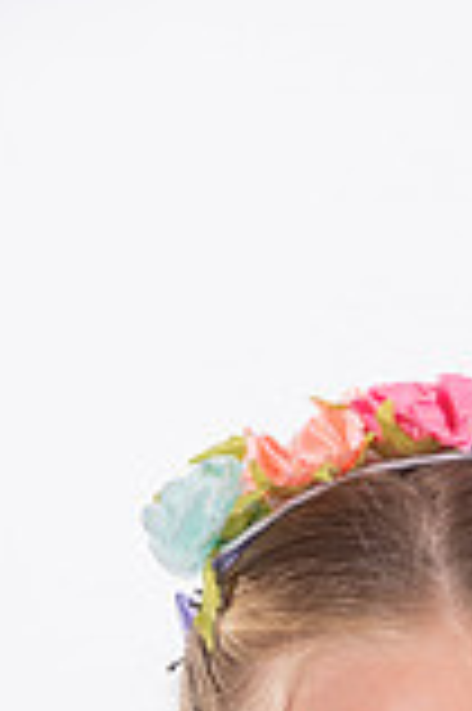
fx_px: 9539
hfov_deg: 2.8
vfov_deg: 4.2
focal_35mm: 484
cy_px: 999
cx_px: 445
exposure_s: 1/200
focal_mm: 170
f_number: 11
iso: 320
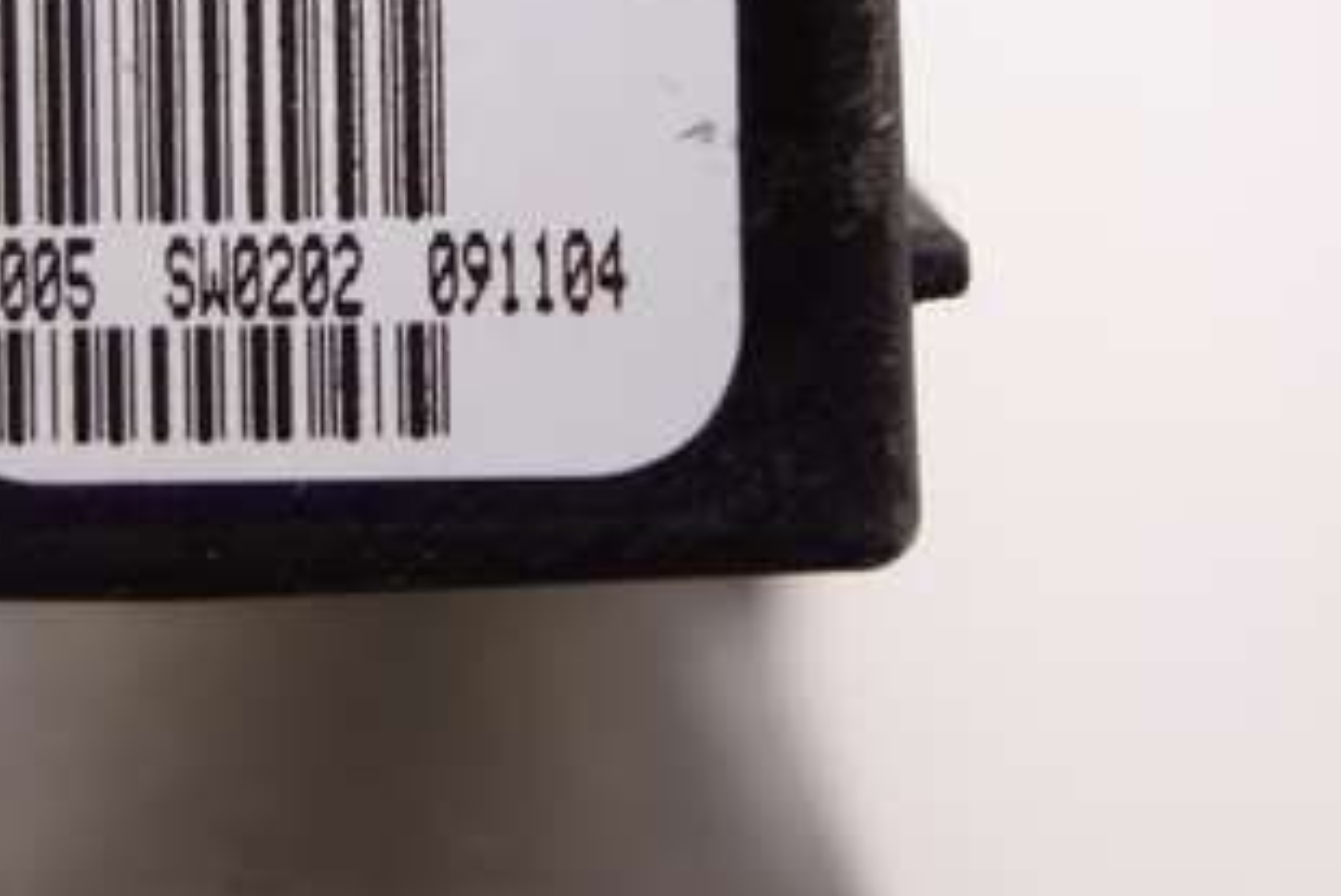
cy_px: -162
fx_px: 2758
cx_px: 424
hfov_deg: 27.1
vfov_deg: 17.6
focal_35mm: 74
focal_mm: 10.4
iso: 125
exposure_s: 1/100
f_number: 2.2
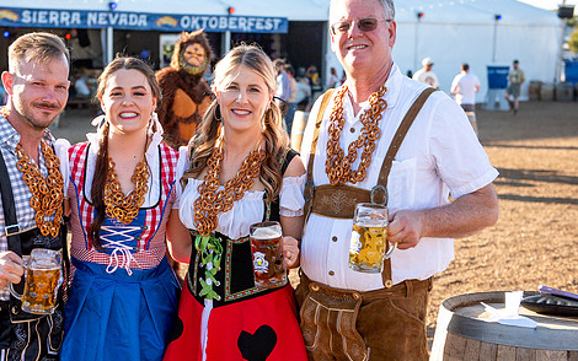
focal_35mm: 73
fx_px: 1150
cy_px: 175
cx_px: 229
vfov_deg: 17.9
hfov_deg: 28.1
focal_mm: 58
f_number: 4
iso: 1000
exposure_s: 1/3200
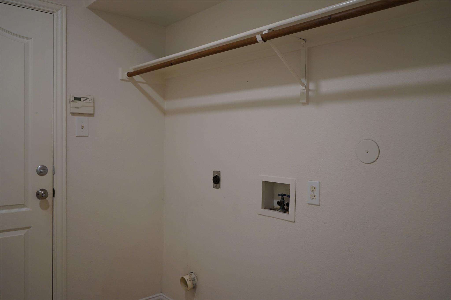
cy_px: 150
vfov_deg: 46.4
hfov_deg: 65.5
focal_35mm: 28
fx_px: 351
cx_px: 226
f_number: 4
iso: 1000
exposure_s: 1/160
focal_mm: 28
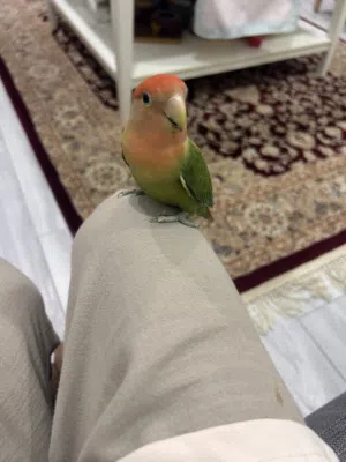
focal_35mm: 26
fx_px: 347
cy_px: 231
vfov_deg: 67.3
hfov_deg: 53.1
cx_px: 173
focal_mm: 5.7
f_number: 1.5
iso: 200
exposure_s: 1/50
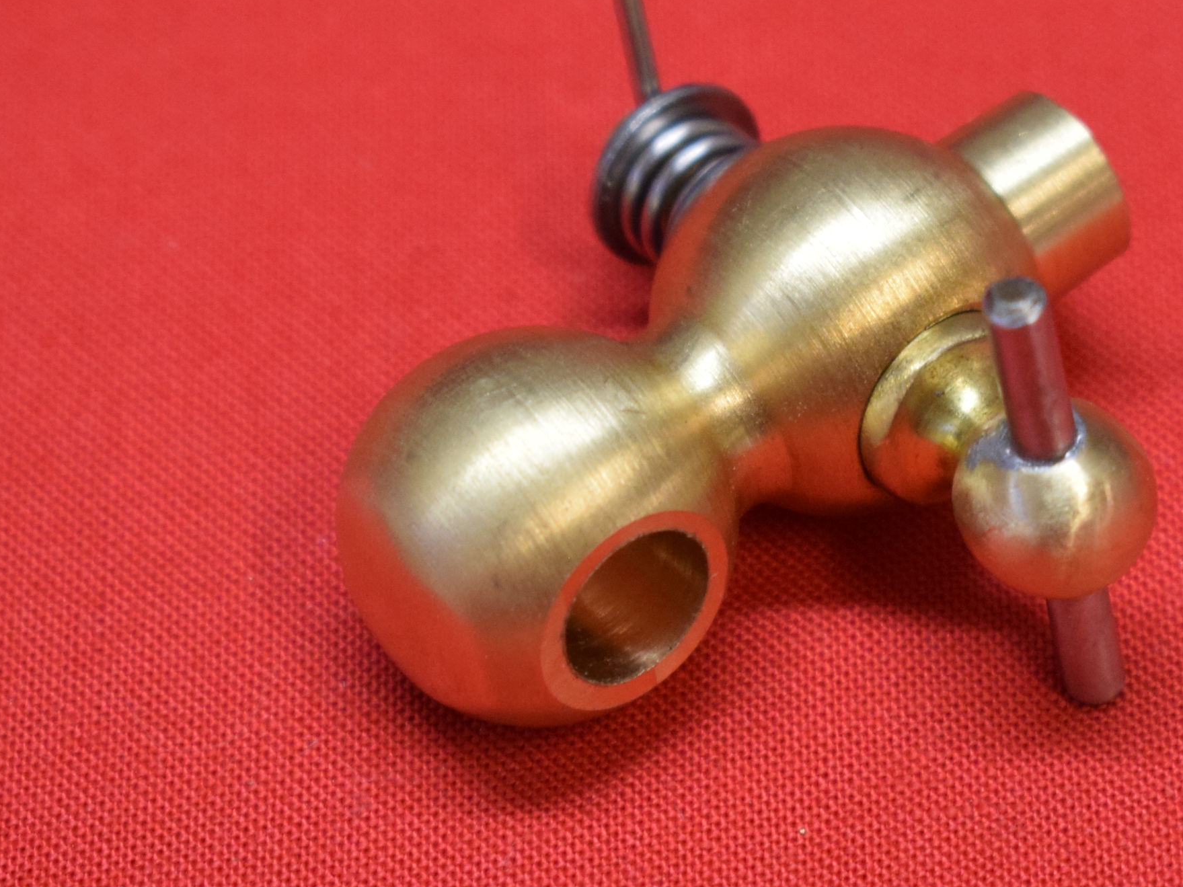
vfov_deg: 8.4
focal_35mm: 177
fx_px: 6049
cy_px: 420
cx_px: 841
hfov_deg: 11.2
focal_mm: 48
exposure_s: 1/60
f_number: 5.3
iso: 800
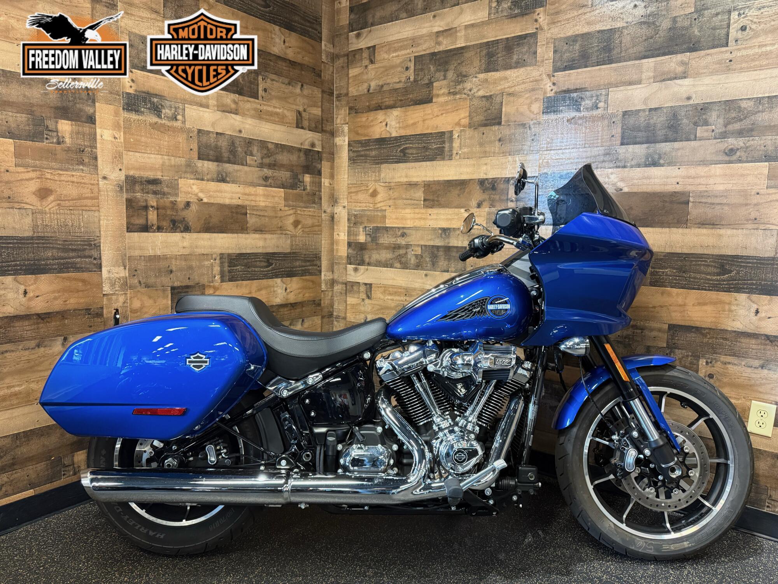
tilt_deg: -6.9
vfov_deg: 56.8
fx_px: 539
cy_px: 292
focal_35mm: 24
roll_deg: -1.1
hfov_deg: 71.6
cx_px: 389
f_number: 1.78
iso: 500
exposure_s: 1/60
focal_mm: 6.76
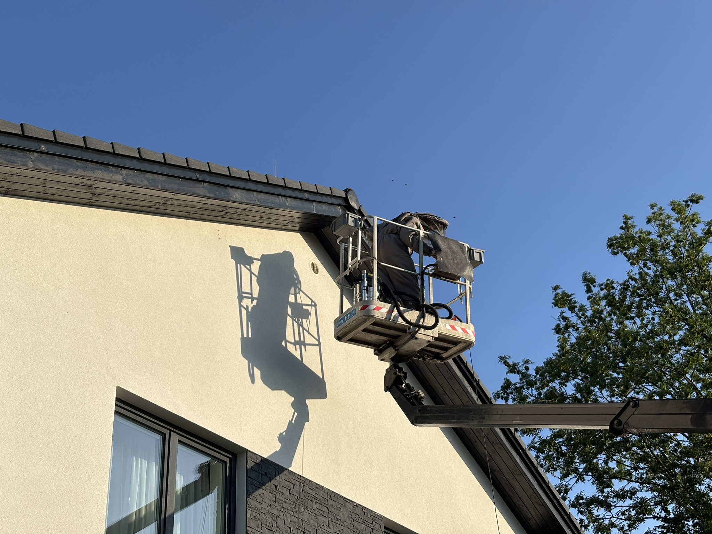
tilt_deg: +31.5
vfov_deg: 28.0
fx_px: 1070
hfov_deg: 36.8
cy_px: 267
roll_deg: +3.5
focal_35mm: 52
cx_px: 356
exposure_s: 1/2778
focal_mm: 5.96
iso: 32
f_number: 1.6
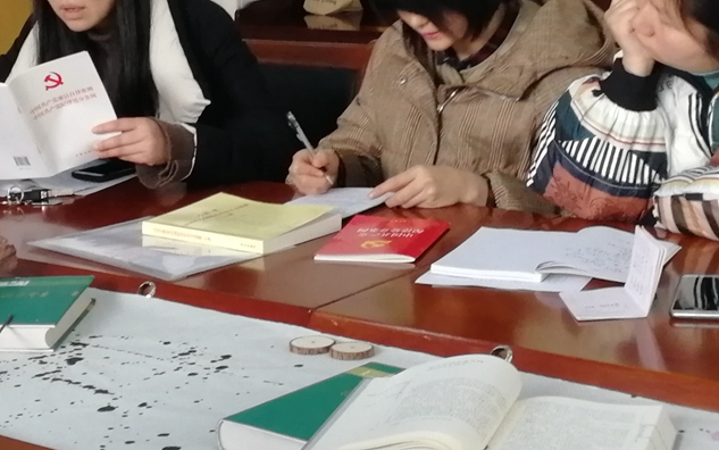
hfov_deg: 21.4
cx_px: 153
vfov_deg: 13.6
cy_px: 107
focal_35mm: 96
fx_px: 1882
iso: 160
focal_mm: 3.95
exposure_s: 1/50
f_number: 2.2
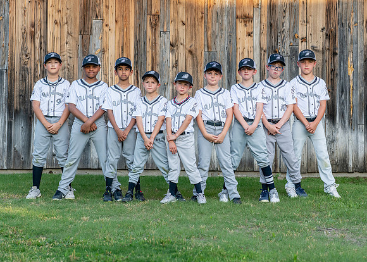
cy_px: 121
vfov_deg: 19.4
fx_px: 766
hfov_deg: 26.9
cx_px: 186
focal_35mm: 74
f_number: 3.5
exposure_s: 1/320
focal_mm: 50
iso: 200
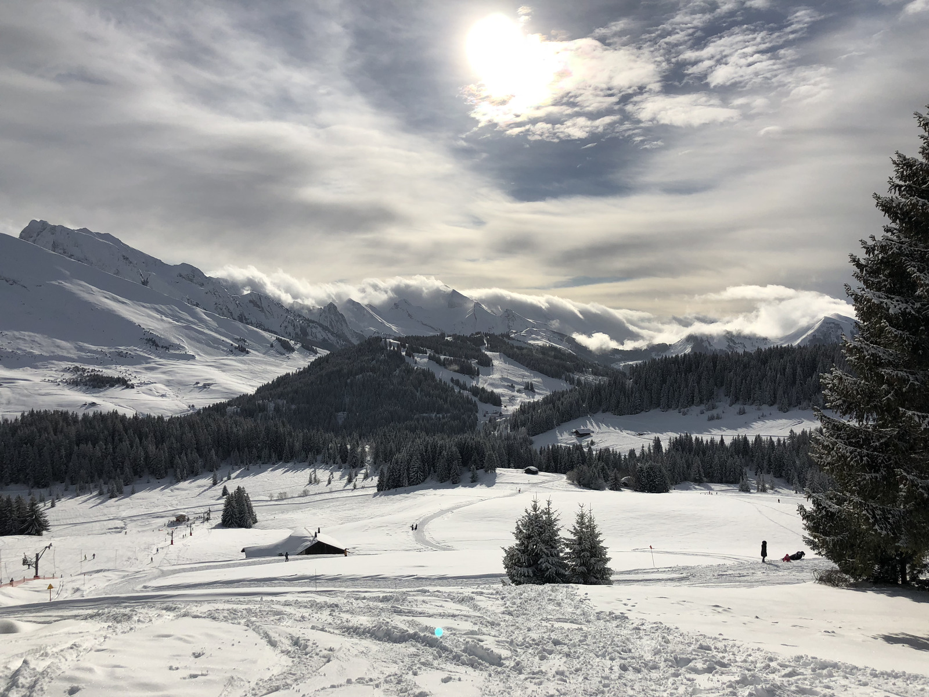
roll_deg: +1.2
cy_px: 348
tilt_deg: +0.5
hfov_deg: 63.4
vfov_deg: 49.7
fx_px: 751
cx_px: 464
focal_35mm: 28
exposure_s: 1/12048
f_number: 1.8
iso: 25
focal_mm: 4
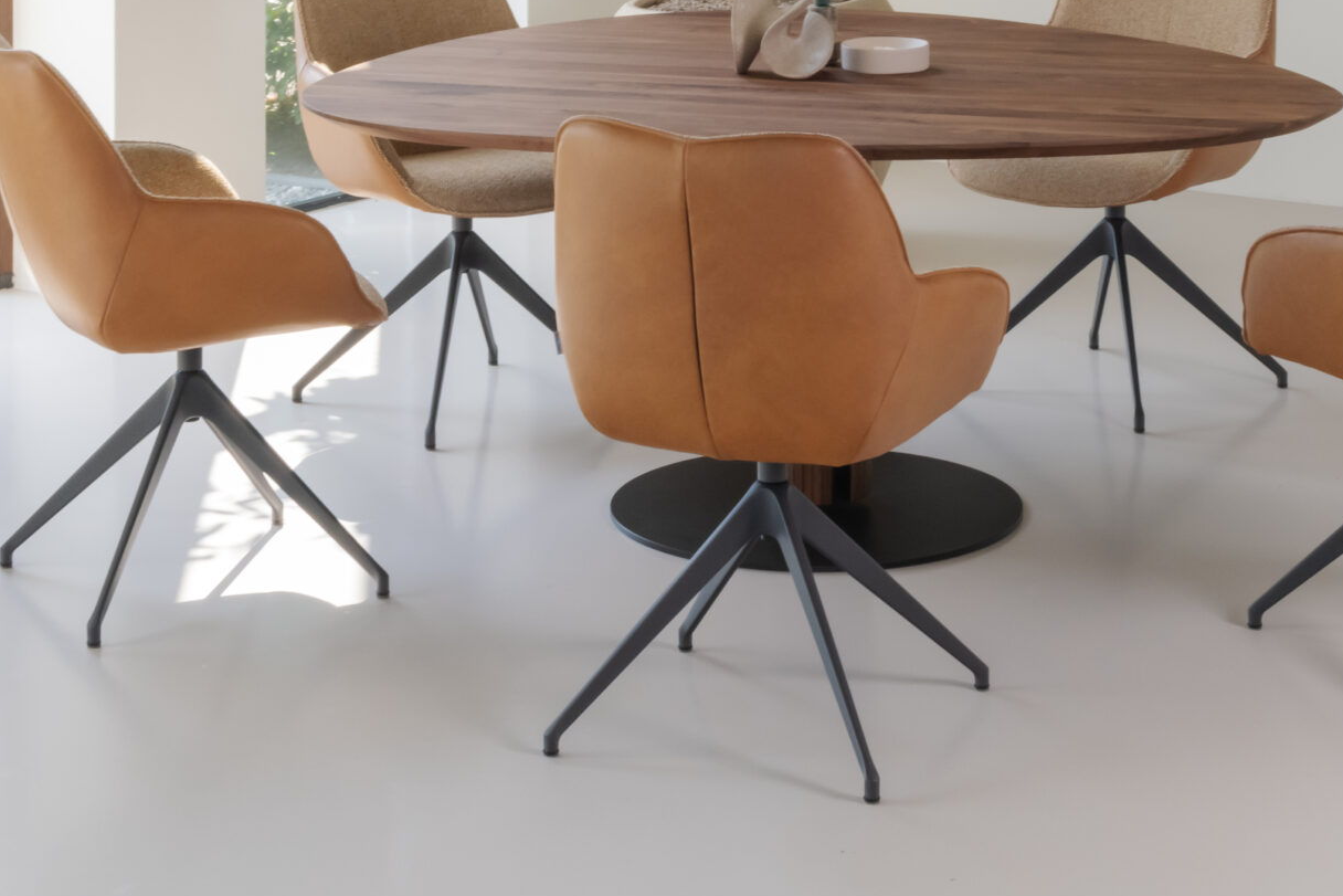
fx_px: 2985
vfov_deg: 16.9
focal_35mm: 80
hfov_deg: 25.3
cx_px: 759
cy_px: 123
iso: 800
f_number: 22
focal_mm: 38
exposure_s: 1/10
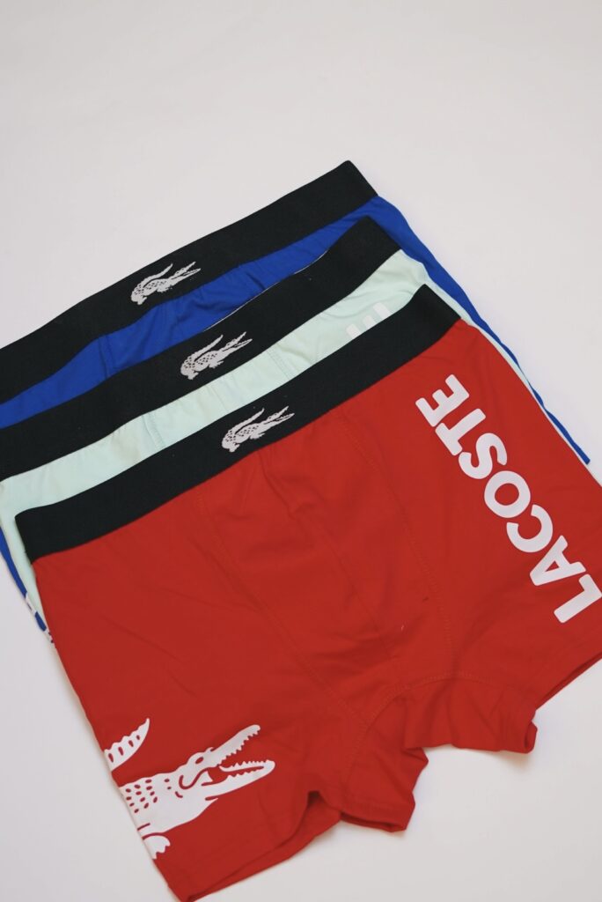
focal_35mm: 75
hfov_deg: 18.2
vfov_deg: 27.0
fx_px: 1879
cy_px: 451
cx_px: 301
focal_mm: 50
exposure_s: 1/160
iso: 500
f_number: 2.2
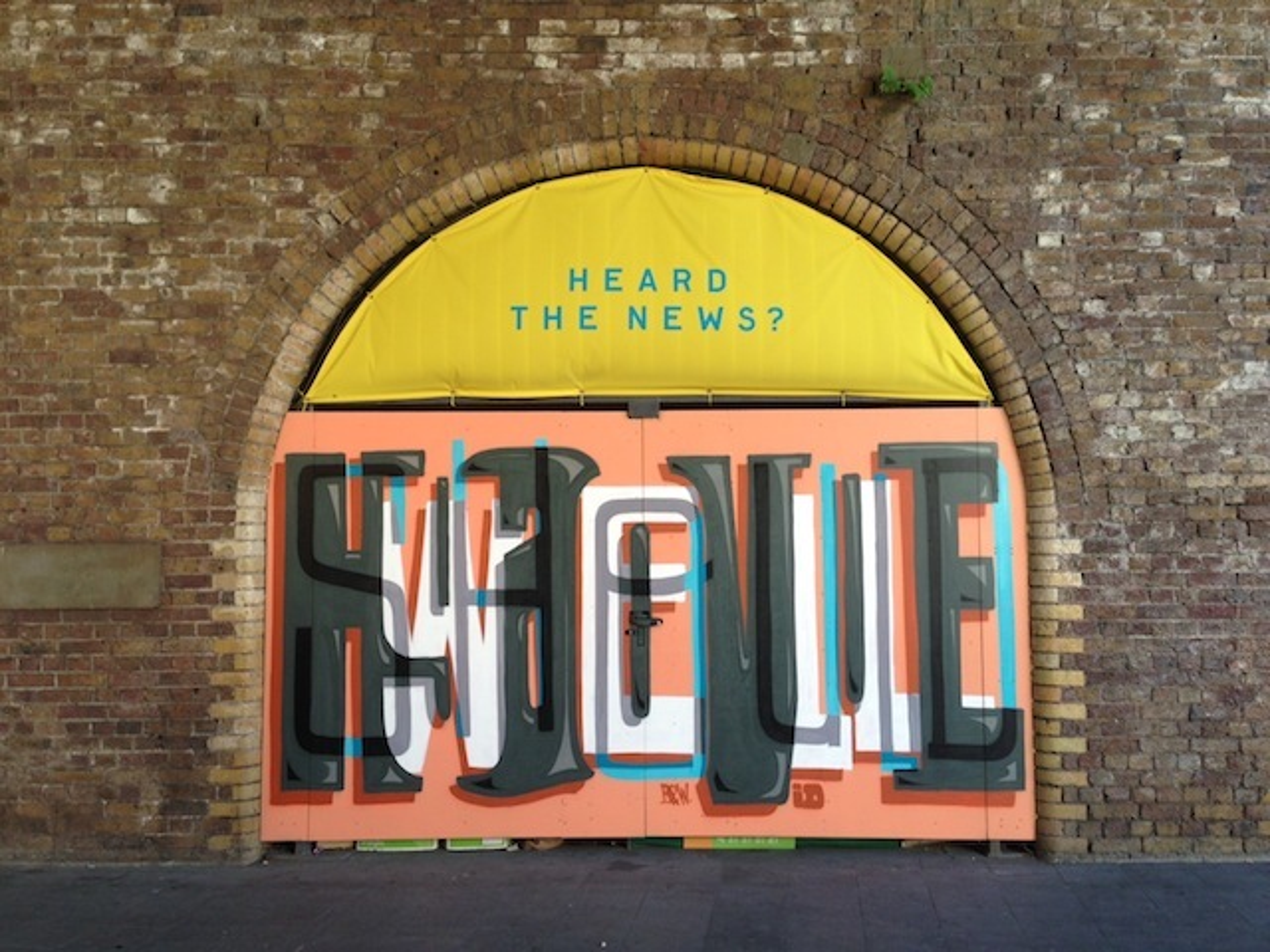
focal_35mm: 33
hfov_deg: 55.4
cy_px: 476
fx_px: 1211
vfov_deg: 42.9
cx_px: 635
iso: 50
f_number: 2.4
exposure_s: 1/60
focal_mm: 4.13
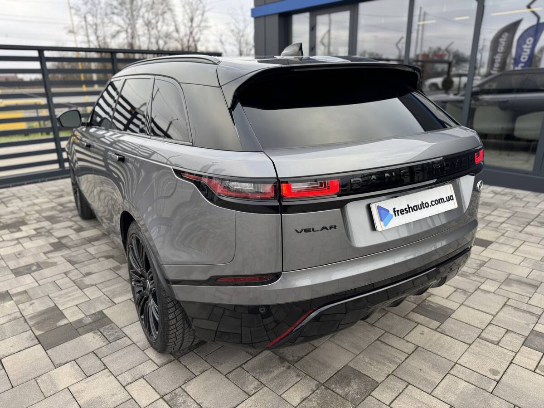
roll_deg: +0.5
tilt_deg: -18.4
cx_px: 272
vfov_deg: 56.8
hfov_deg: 71.6
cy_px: 204
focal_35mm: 24
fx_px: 377
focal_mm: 6.76
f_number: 1.78
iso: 80
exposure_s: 1/329
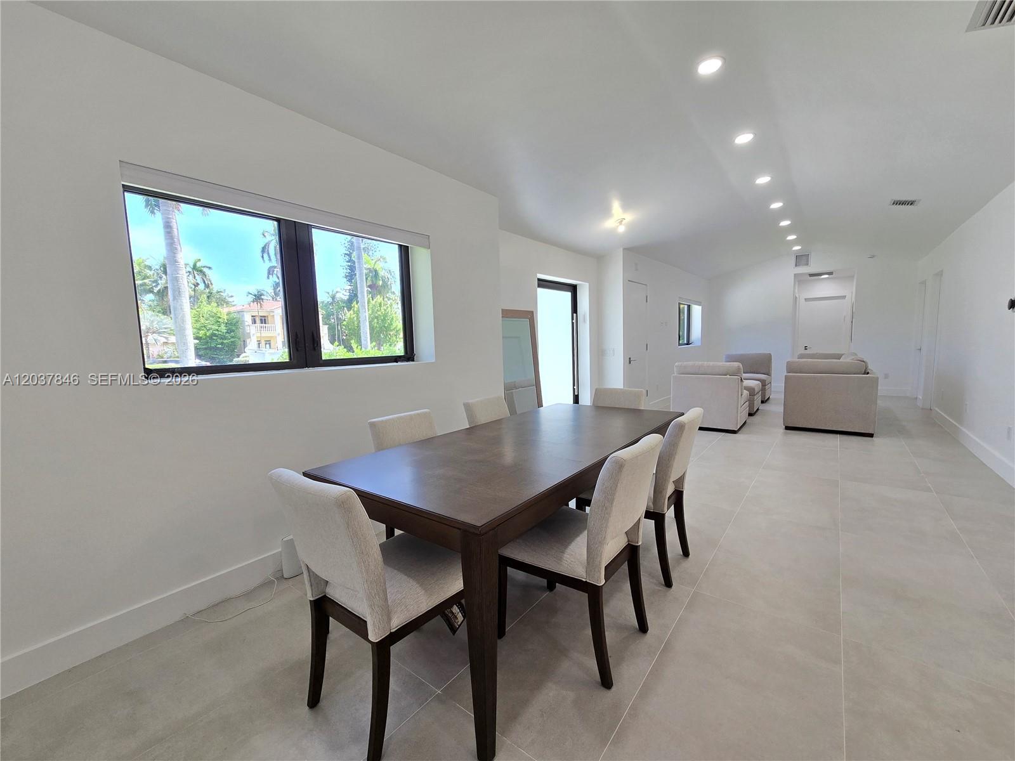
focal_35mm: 13
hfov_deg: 106.2
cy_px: 380
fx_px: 381
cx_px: 508
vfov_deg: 89.9
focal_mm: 2.2
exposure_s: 1/120
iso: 100
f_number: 2.2
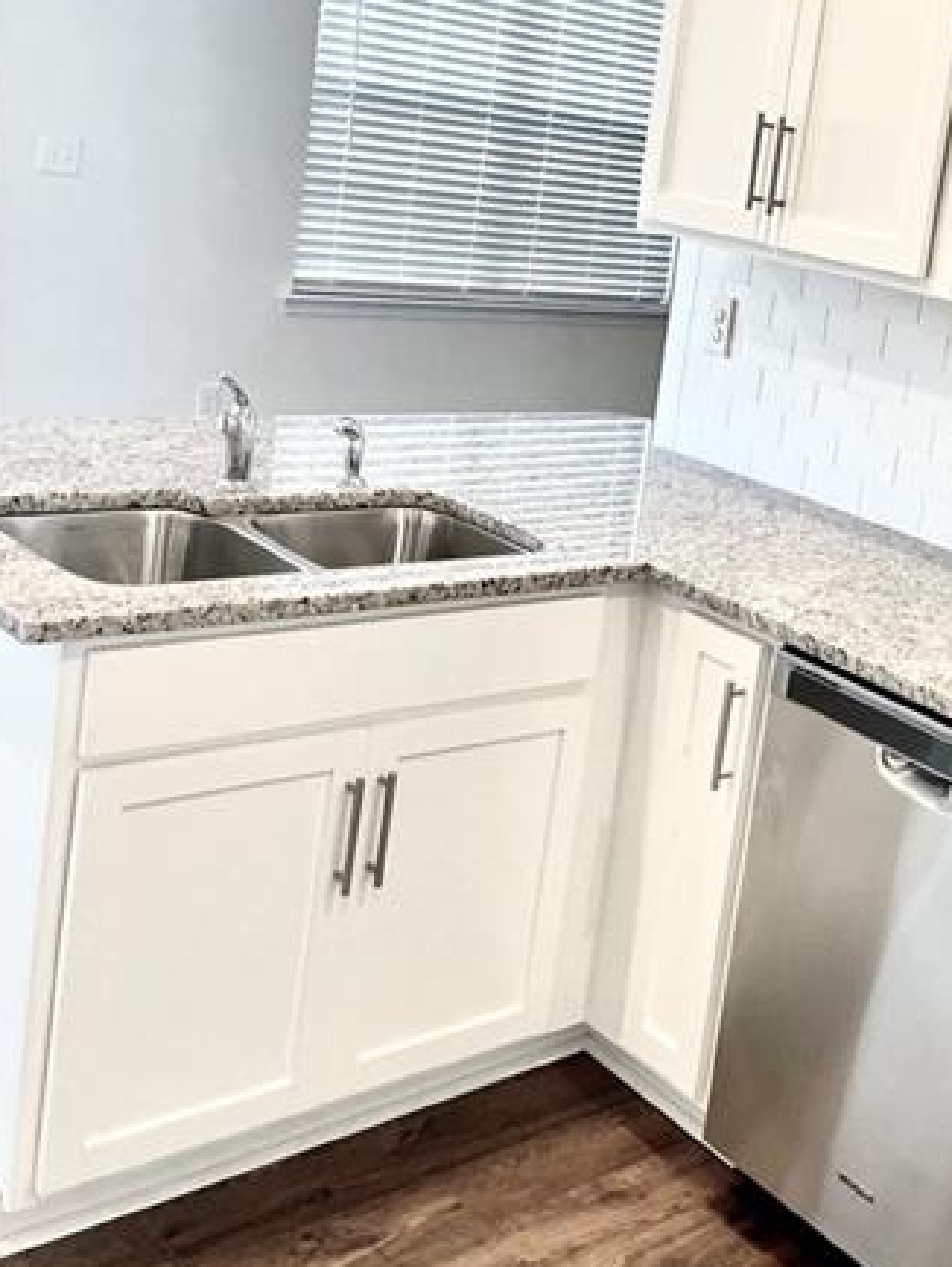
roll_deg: -9.2
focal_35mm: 46
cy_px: 394
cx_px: 800
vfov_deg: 40.6
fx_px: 1685
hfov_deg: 30.5
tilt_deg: -7.8
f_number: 1.6
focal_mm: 4.2
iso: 100
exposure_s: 1/120
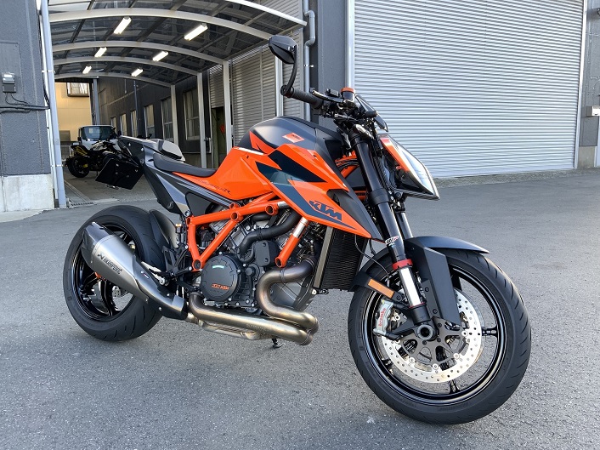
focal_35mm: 29
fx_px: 502
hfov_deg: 61.7
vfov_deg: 48.2
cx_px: 300
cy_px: 225
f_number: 1.8
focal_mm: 3
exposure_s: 1/122
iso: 25
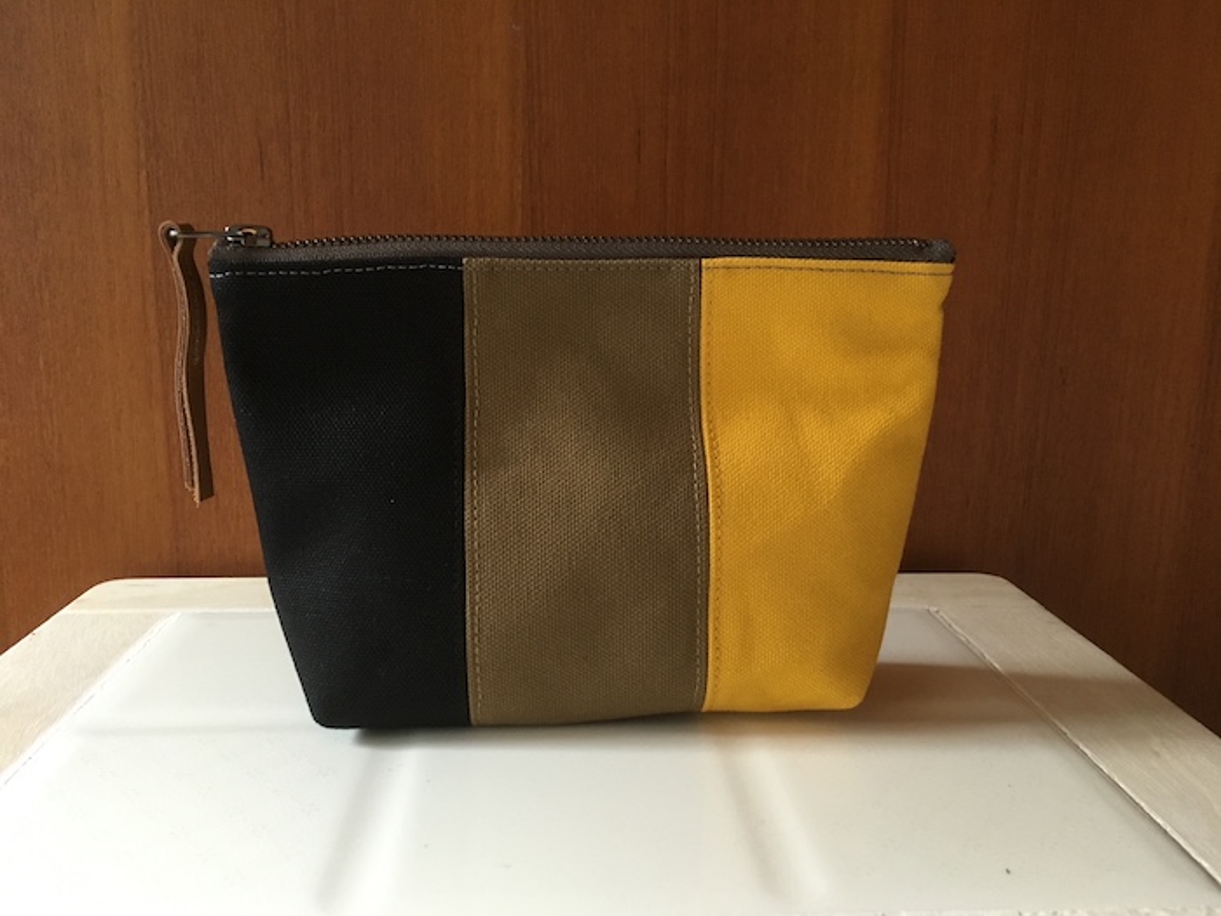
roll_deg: -2.0
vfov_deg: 48.2
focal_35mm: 29
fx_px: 1023
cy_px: 458
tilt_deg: -9.8
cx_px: 610
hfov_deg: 61.7
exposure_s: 1/30
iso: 160
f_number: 2.2
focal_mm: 4.15
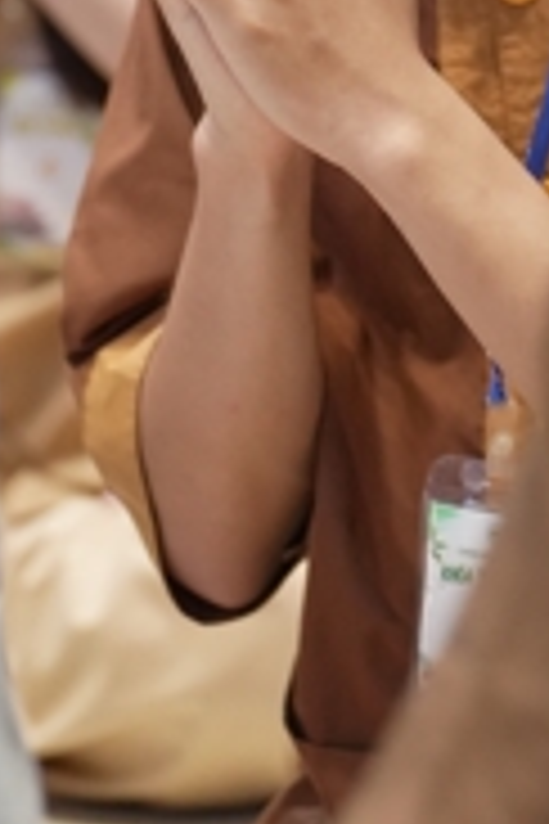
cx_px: 619
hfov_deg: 4.2
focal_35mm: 330
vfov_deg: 6.2
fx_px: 7548
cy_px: -18
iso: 4000
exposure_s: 1/200
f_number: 2.8
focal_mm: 93
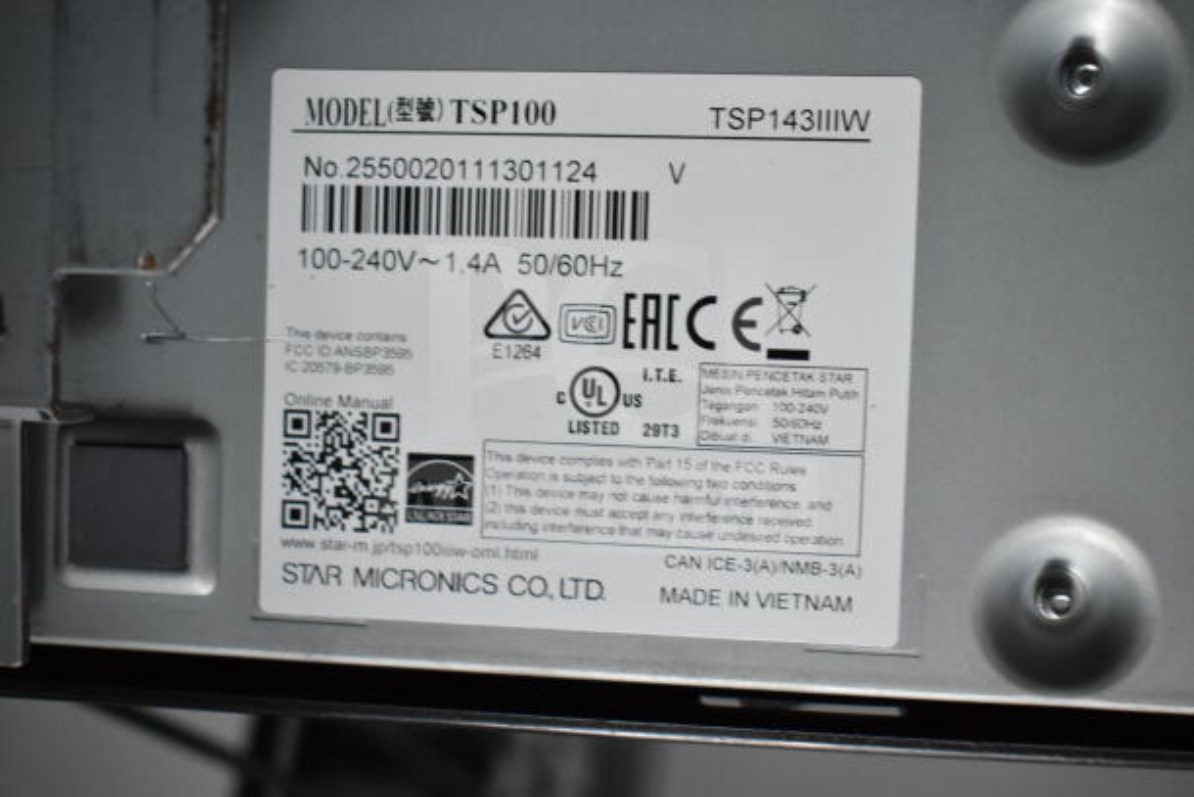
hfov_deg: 47.9
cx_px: 597
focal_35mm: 40
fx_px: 1343
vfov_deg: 33.0
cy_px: 398
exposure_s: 1/50
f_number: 4
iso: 1600
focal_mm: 27
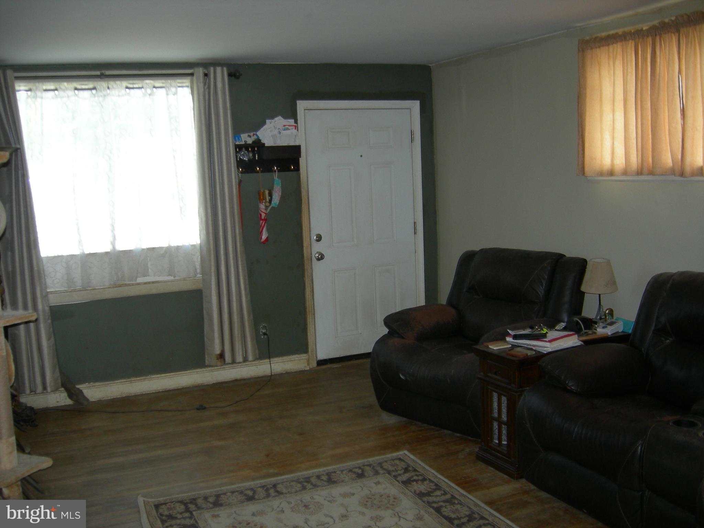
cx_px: 352
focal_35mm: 36
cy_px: 264
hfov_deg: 51.4
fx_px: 732
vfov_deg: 39.7
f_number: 2.7
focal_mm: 7.5
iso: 103
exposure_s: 1/60.1
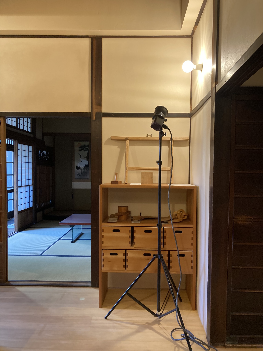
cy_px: 176
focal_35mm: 28
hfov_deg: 49.7
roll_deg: -1.2
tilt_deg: -0.1
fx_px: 284
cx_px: 132
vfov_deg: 63.4
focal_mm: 3.99
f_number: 1.8
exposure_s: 1/60
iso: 160
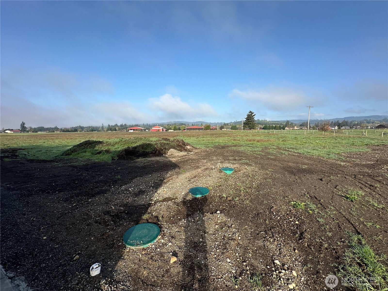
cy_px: 146
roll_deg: +0.3
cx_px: 194
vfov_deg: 85.7
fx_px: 157
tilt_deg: -5.6
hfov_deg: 102.1
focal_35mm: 14
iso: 40
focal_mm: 2.22
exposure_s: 1/1416
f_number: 2.2
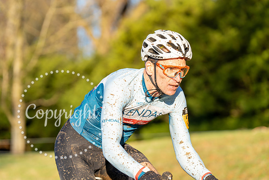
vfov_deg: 9.5
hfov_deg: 14.2
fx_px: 1076
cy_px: 90
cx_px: 134
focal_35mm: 144
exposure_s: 1/1000
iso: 250
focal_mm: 144
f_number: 3.5
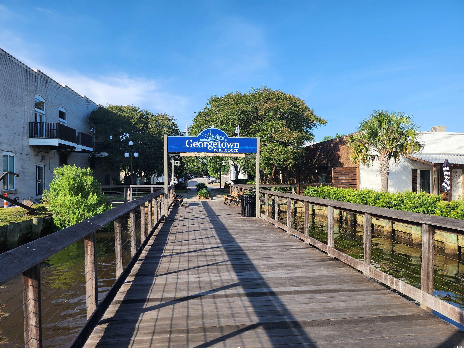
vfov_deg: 58.9
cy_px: 174
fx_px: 308
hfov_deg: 73.9
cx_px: 232
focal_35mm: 23
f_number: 1.8
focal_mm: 6.4
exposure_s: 1/474
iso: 12
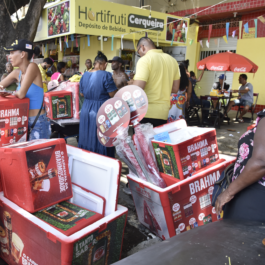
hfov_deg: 51.4
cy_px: 132
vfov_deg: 52.5
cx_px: 84
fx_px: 268
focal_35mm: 31
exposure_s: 1/250
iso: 640
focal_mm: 24
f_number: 7.1
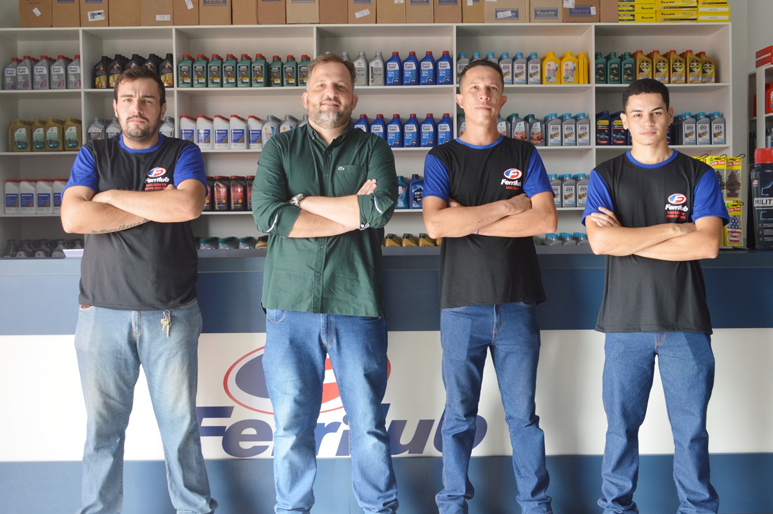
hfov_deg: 62.0
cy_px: 257
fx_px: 644
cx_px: 386
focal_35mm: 30
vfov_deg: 43.5
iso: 400
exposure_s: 1/125
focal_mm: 20
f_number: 5.6
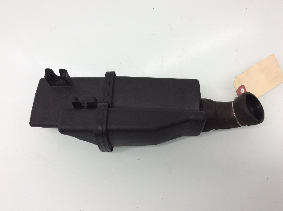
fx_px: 261
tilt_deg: -64.4
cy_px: 106
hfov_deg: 56.9
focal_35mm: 32
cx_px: 142
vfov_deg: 44.1
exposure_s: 1/60
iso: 50
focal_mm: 3.3
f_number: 2.4
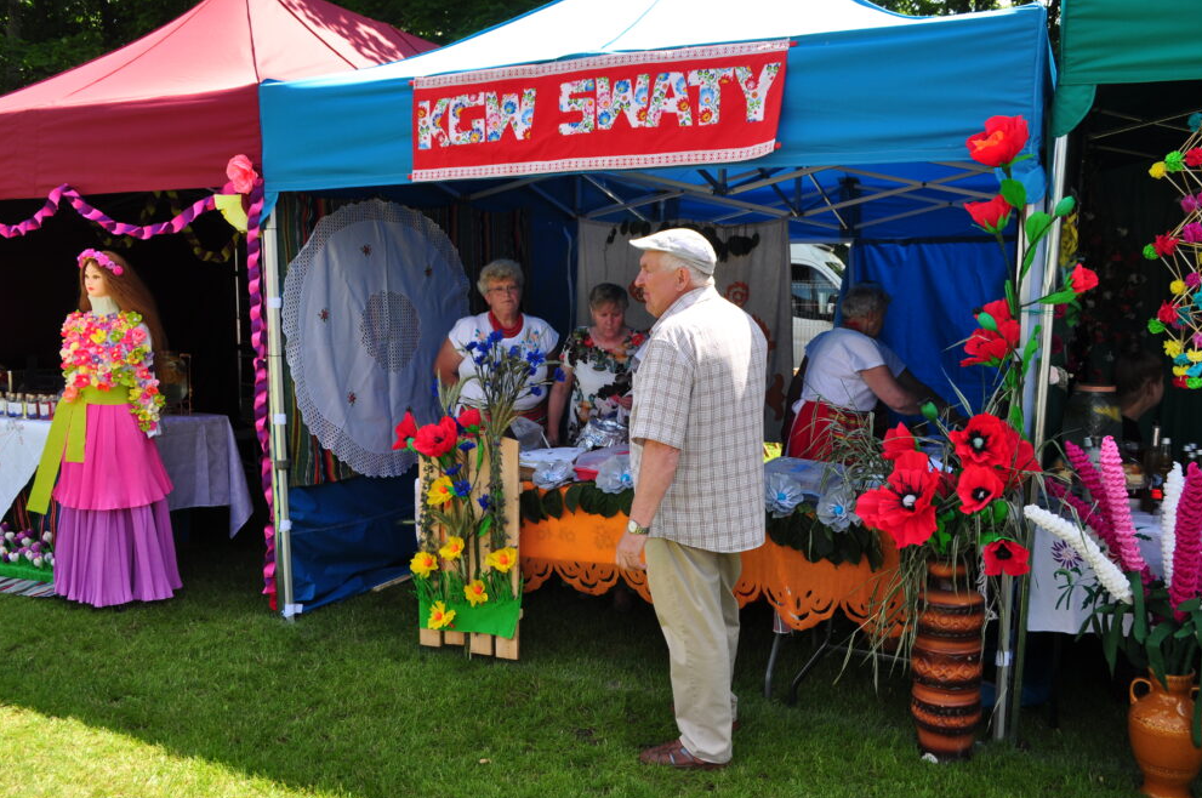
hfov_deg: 60.3
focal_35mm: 31
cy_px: 411
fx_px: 1034
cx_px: 597
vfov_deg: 42.2
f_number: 7.1
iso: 200
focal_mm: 20
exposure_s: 1/200
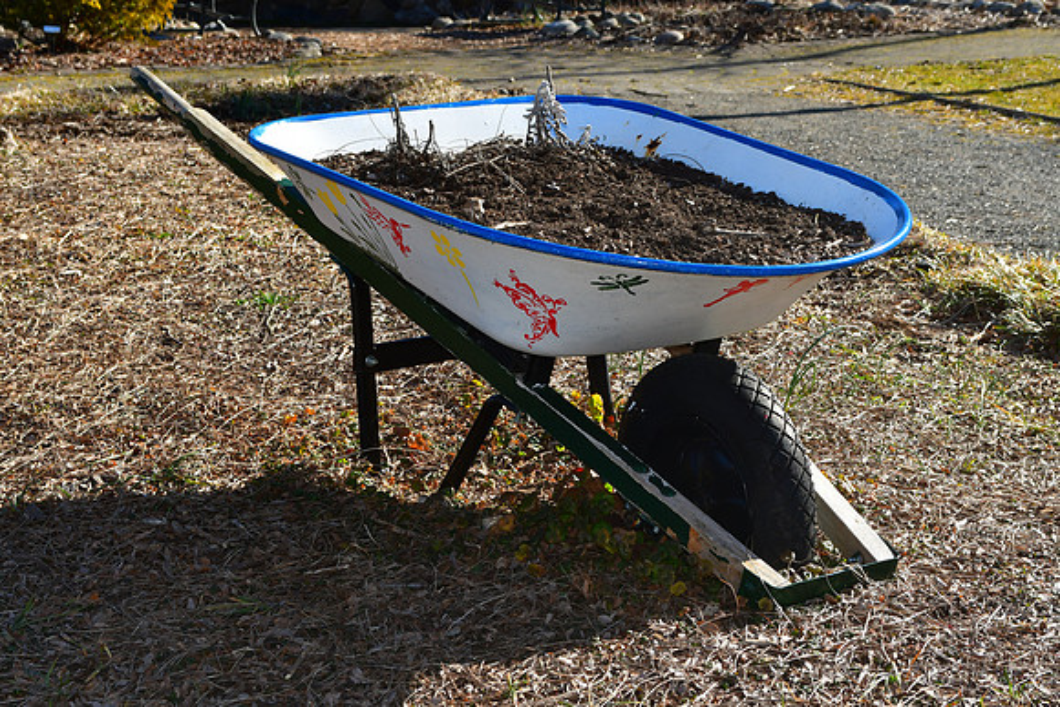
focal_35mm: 67
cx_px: 530
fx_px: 1973
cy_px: 354
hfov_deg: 30.1
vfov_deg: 20.3
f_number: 11
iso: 200
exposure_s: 1/160
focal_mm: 45
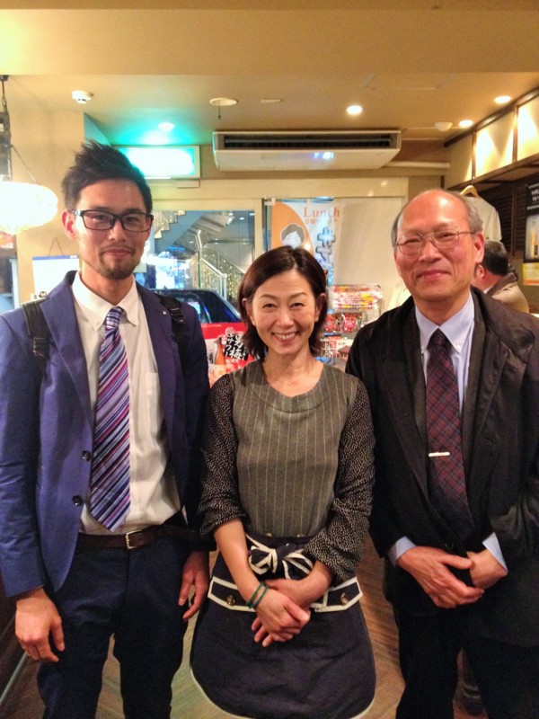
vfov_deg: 52.6
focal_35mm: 35
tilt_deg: -4.5
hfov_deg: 40.7
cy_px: 360
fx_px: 727
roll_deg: +1.3
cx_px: 270
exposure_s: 1/15
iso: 400
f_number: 2.4
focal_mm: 4.28
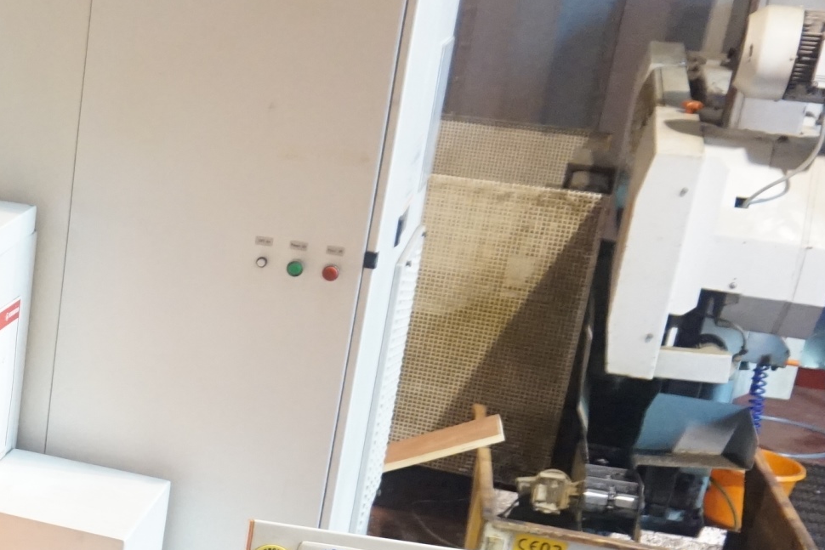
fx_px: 1536
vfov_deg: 20.2
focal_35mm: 67
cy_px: 416
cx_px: -209
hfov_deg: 26.2
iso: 3200
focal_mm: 16
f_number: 3.5
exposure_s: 1/125
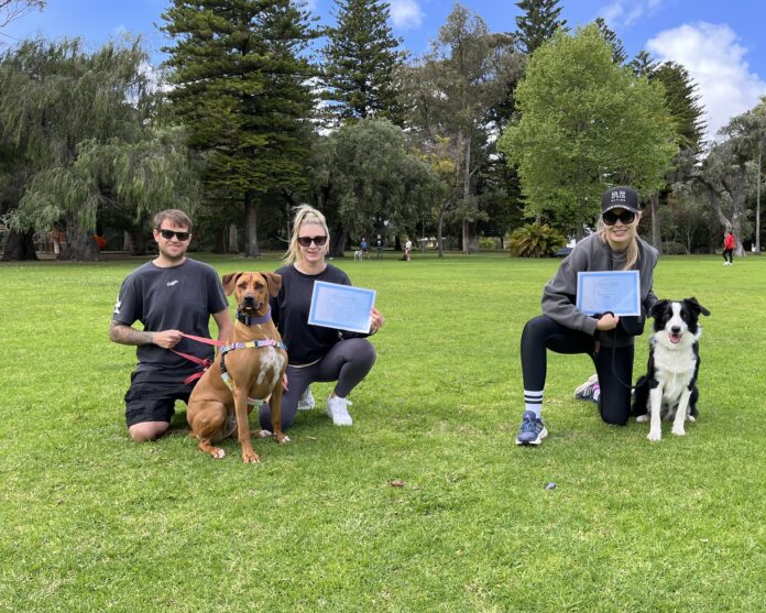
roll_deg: +0.6
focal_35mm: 28
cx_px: 415
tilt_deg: -3.2
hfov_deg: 62.1
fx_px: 635
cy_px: 314
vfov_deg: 51.5
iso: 50
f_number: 1.6
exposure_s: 1/787
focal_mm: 5.1
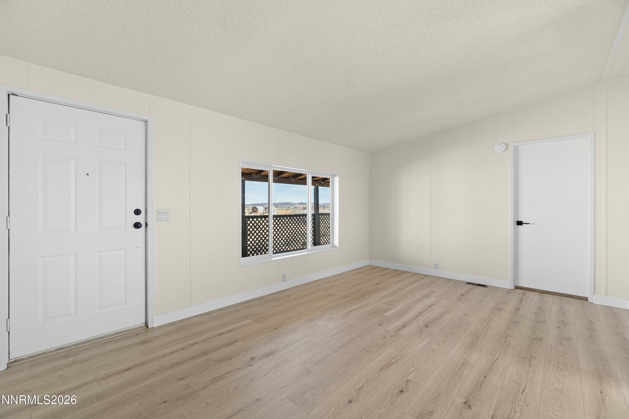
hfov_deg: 100.4
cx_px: 314
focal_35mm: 15
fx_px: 262
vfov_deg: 77.3
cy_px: 210
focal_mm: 10
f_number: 6.3
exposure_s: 1/3
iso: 100
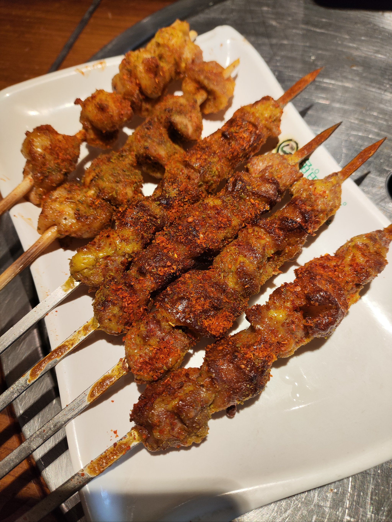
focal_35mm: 24
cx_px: 196
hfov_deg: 56.8
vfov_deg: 71.6
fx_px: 362
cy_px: 261
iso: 50
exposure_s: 1/59.5
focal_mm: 4.68
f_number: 1.8
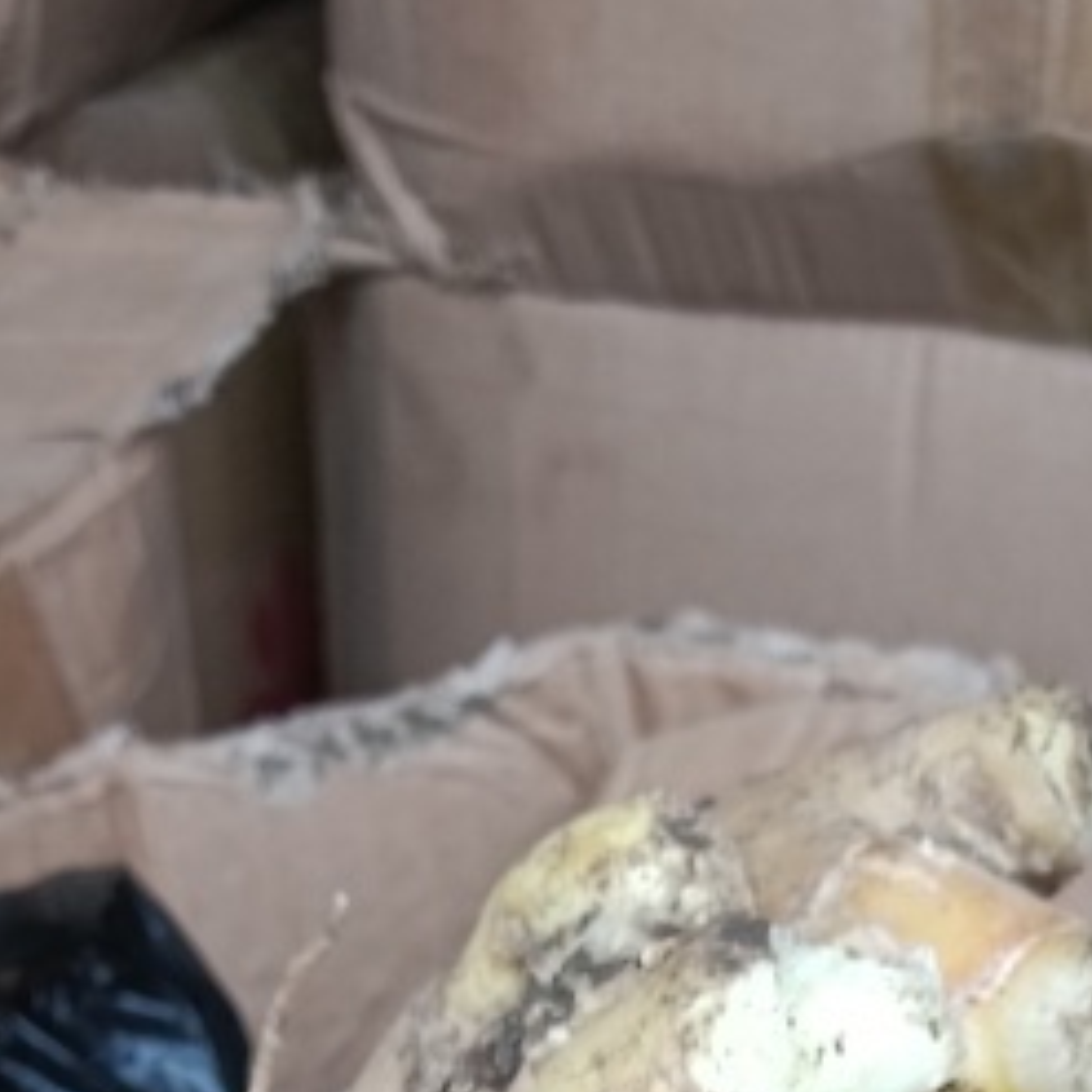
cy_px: 2310
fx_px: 3676
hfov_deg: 16.8
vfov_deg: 13.8
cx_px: 840
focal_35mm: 103
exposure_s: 1/100
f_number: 1.8
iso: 101
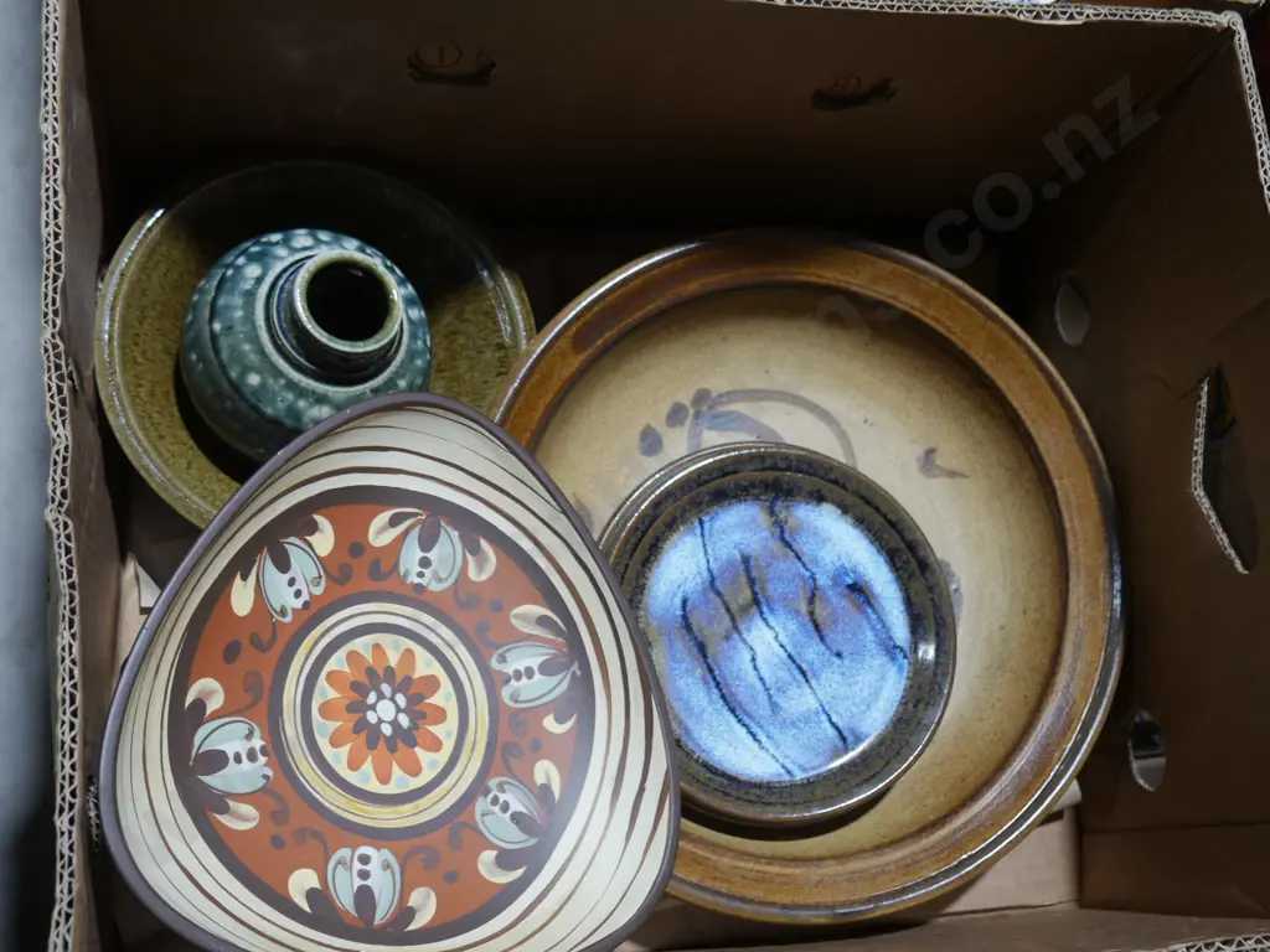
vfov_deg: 37.7
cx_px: 635
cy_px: 476
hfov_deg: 49.0
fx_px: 1394
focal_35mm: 38
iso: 320
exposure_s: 1/60
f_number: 4.1
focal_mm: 19
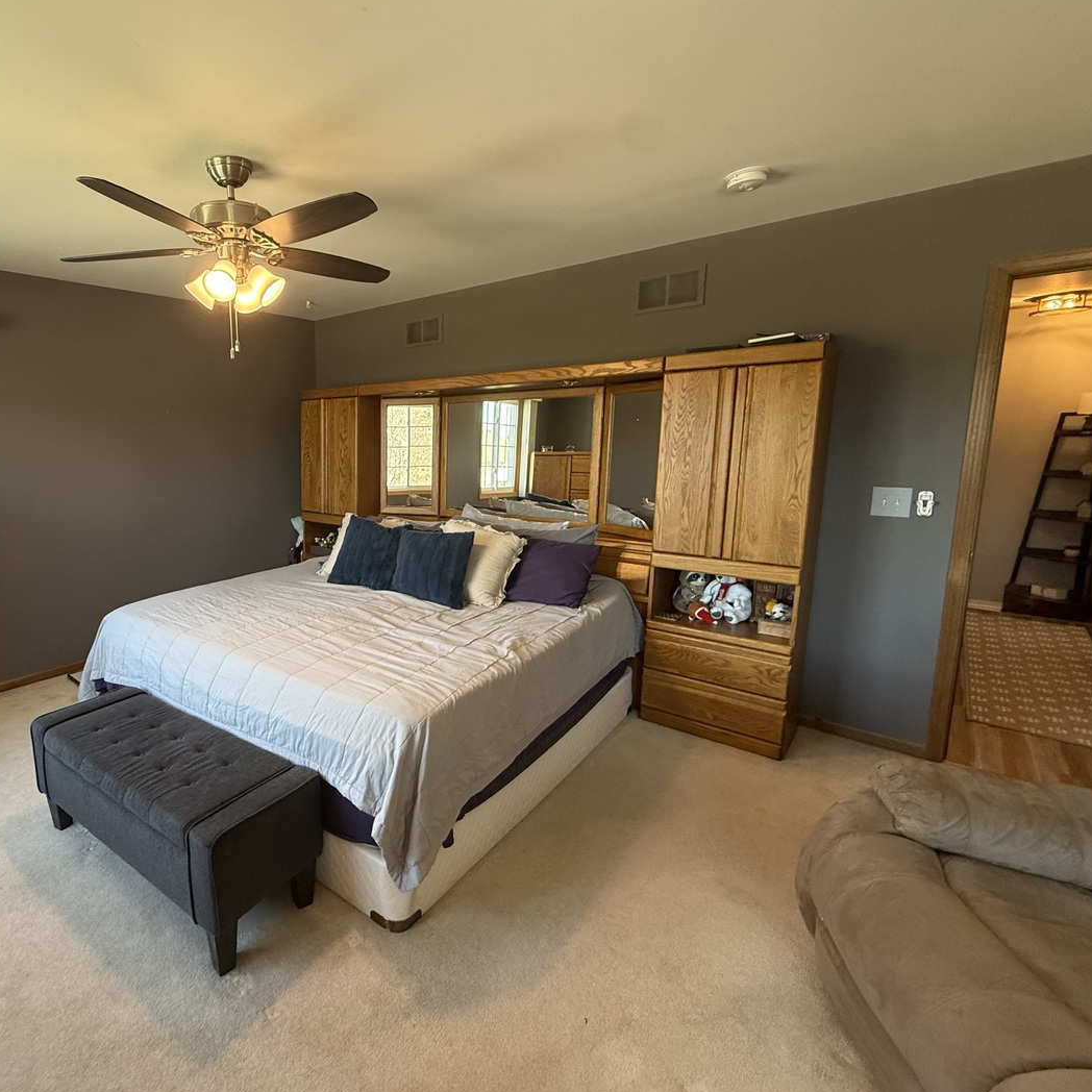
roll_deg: +1.1
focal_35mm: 17
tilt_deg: -9.3
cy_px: 535
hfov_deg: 80.9
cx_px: 356
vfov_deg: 84.0
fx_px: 607
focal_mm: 2.22
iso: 320
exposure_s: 1/120
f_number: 2.2
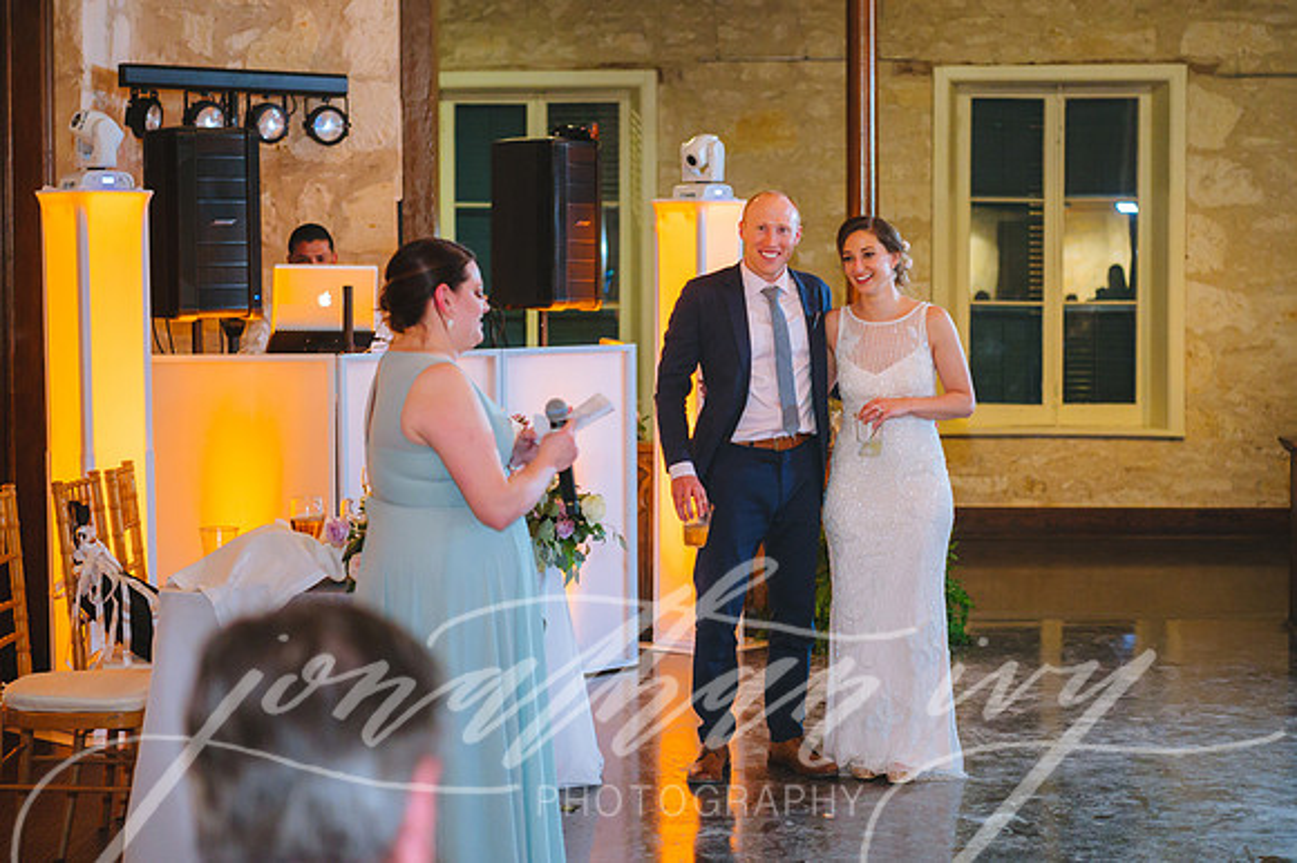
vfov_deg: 17.6
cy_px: 389
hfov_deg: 26.1
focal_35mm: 78
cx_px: 708
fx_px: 2793
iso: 2500
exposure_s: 1/80
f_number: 2.8
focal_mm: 70
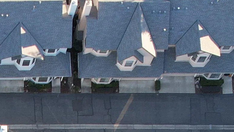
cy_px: 416
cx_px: -124
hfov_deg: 12.6
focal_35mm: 162
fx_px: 1005
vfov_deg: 6.7
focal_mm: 8.38
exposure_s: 1/240
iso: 140
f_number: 2.8
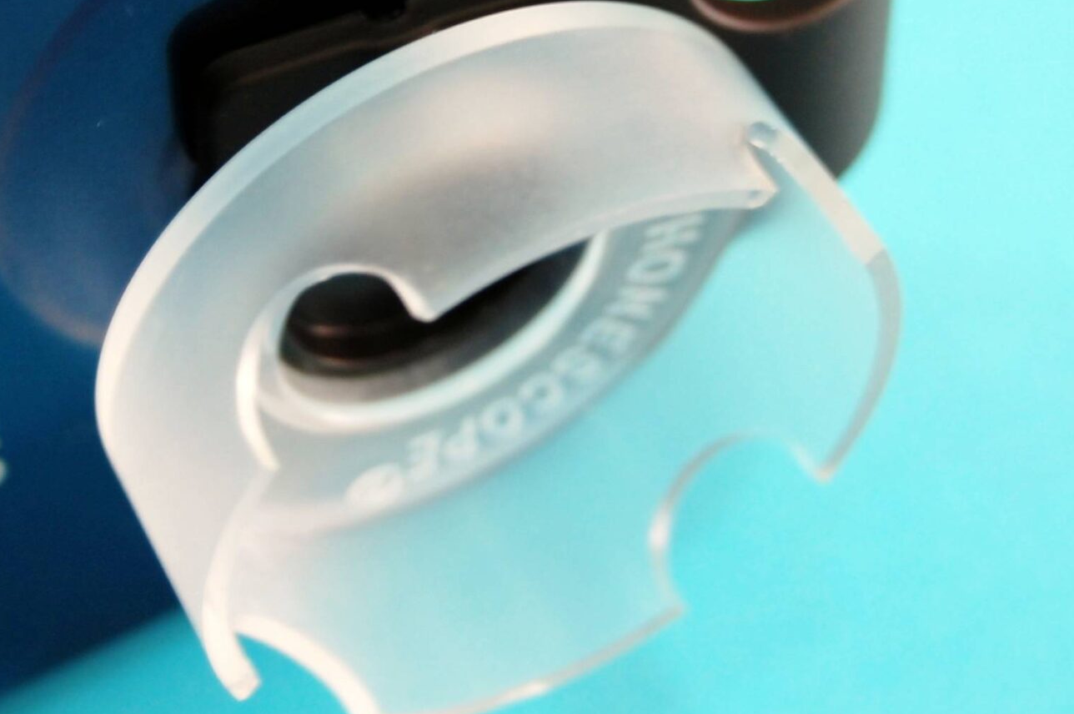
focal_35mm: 164
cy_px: 120
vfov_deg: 8.3
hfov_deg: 12.5
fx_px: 4887
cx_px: 527
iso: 200
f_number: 5.6
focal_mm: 55
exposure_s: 1/10
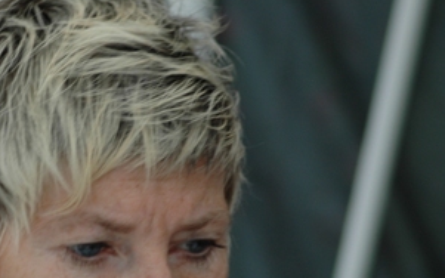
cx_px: 84
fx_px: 5324
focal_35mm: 439
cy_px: 231
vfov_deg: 3.0
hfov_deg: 4.8
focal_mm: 135
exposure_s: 1/100
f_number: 4.5
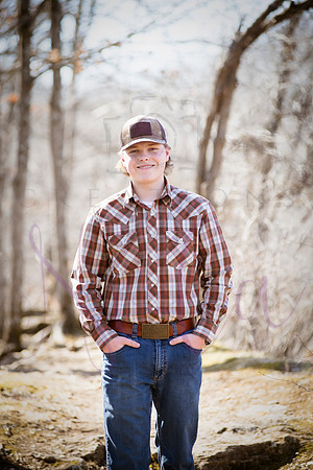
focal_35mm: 145
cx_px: 156
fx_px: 1891
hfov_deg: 9.5
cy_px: 235
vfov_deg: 14.2
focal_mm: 145
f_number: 4
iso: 800
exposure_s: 1/1000
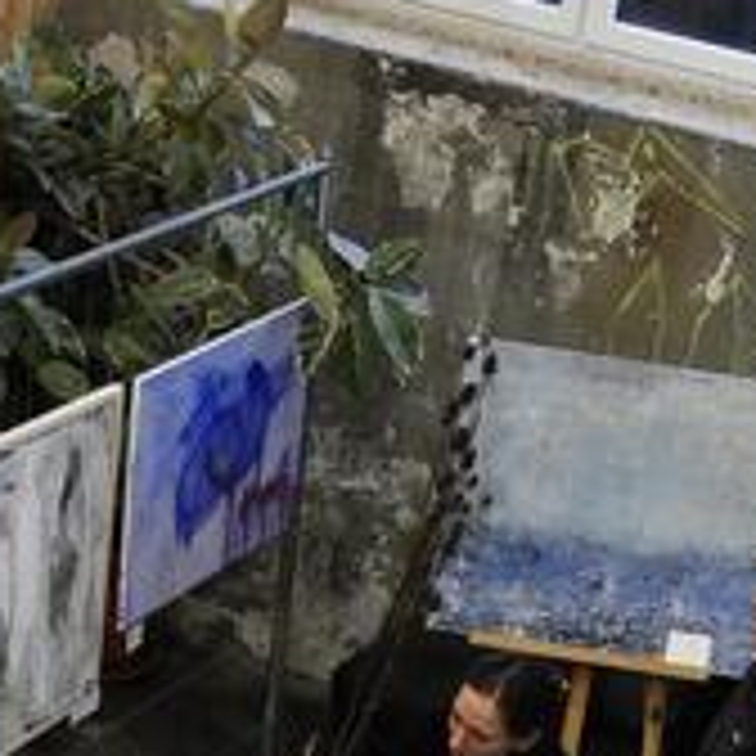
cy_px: 770
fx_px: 2496
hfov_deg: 17.2
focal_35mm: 101
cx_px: 320
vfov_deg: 16.8
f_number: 3.3
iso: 280
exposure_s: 1/30
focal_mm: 4.3
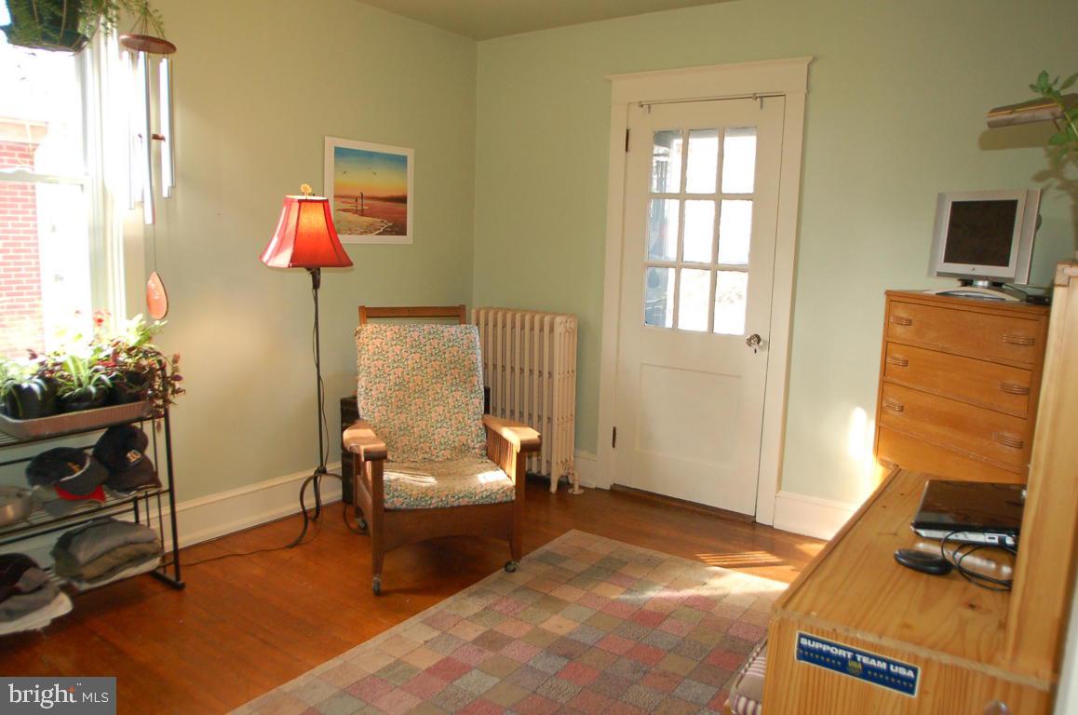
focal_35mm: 26
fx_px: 762
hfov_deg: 70.5
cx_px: 539
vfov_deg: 50.2
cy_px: 358
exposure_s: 1/80
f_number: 2.8
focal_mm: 17
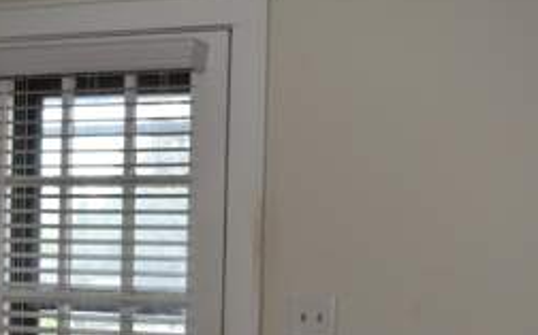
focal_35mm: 70
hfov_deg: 29.4
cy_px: 292
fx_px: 1025
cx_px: 250
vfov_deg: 18.3
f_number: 5
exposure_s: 1/200
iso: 720
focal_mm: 24
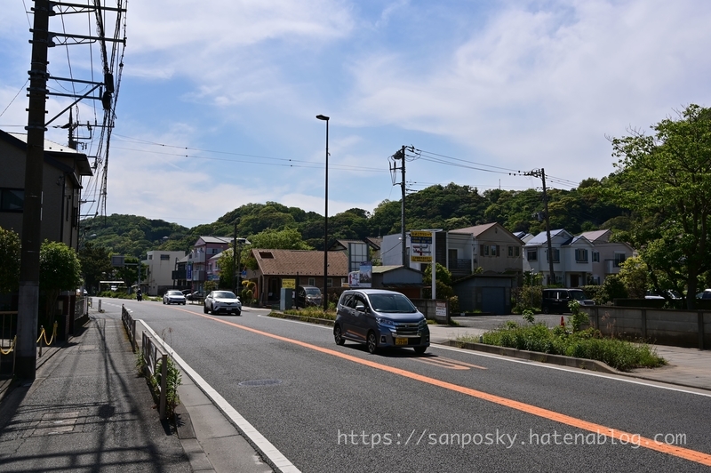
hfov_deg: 62.0
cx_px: 356
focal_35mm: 30
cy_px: 236
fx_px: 592
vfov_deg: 43.5
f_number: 11
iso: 100
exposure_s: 1/320
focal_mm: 30
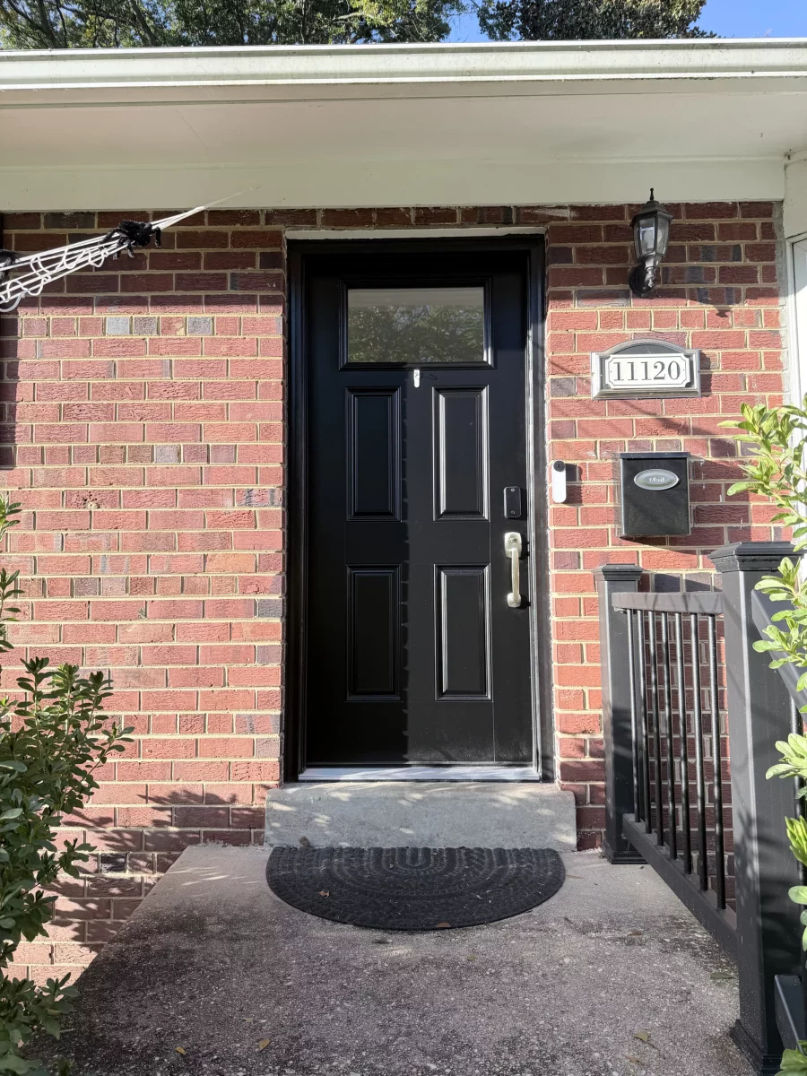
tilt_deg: +4.7
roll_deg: -0.2
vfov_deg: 71.6
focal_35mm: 24
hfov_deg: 56.8
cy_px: 538
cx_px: 404
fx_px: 746
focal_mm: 6.76
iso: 80
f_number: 1.78
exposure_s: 1/695
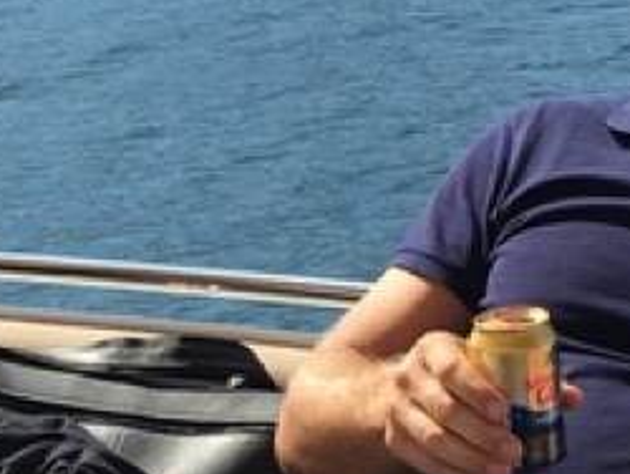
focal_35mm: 174
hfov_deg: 11.3
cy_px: 311
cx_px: 139
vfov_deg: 8.5
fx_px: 3170
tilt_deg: -13.6
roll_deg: +1.3
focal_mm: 4.15
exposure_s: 1/1083
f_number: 2.2
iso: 25
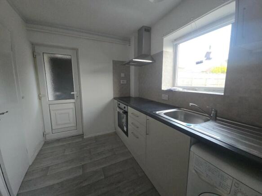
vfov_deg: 89.9
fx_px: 98
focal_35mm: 13
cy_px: 98
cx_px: 131
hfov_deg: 106.2
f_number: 2.2
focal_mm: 2.2
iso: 200
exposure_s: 1/60
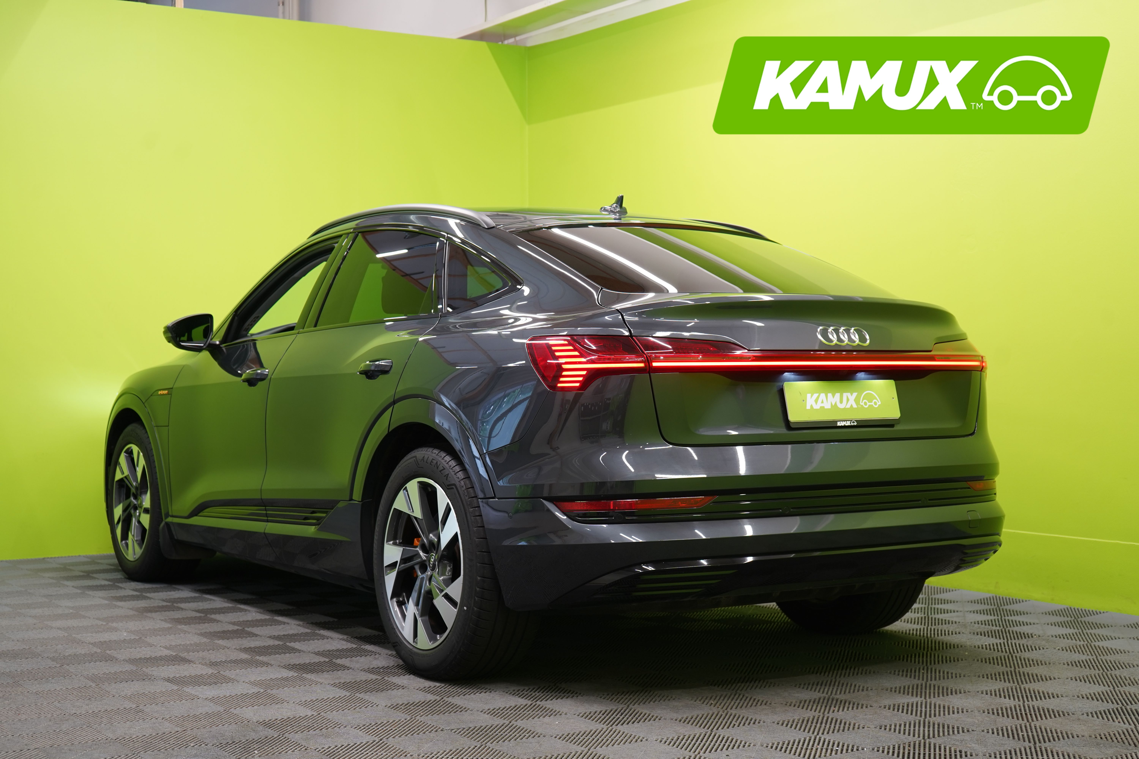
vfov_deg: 27.5
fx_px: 1550
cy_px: 380
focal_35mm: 49
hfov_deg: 40.3
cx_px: 570
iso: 400
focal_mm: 49
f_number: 5
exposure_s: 1/25
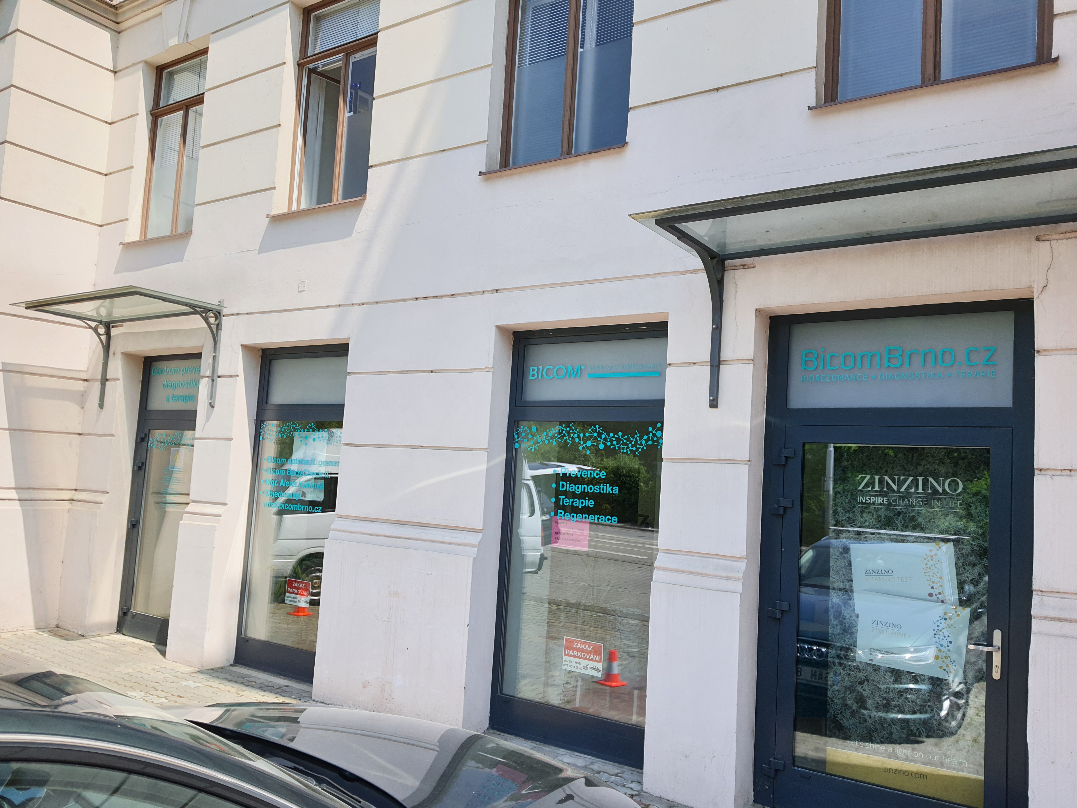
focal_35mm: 26
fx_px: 809
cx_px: 538
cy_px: 404
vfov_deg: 53.1
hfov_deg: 67.3
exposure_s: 1/974
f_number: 1.7
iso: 50
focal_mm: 4.32
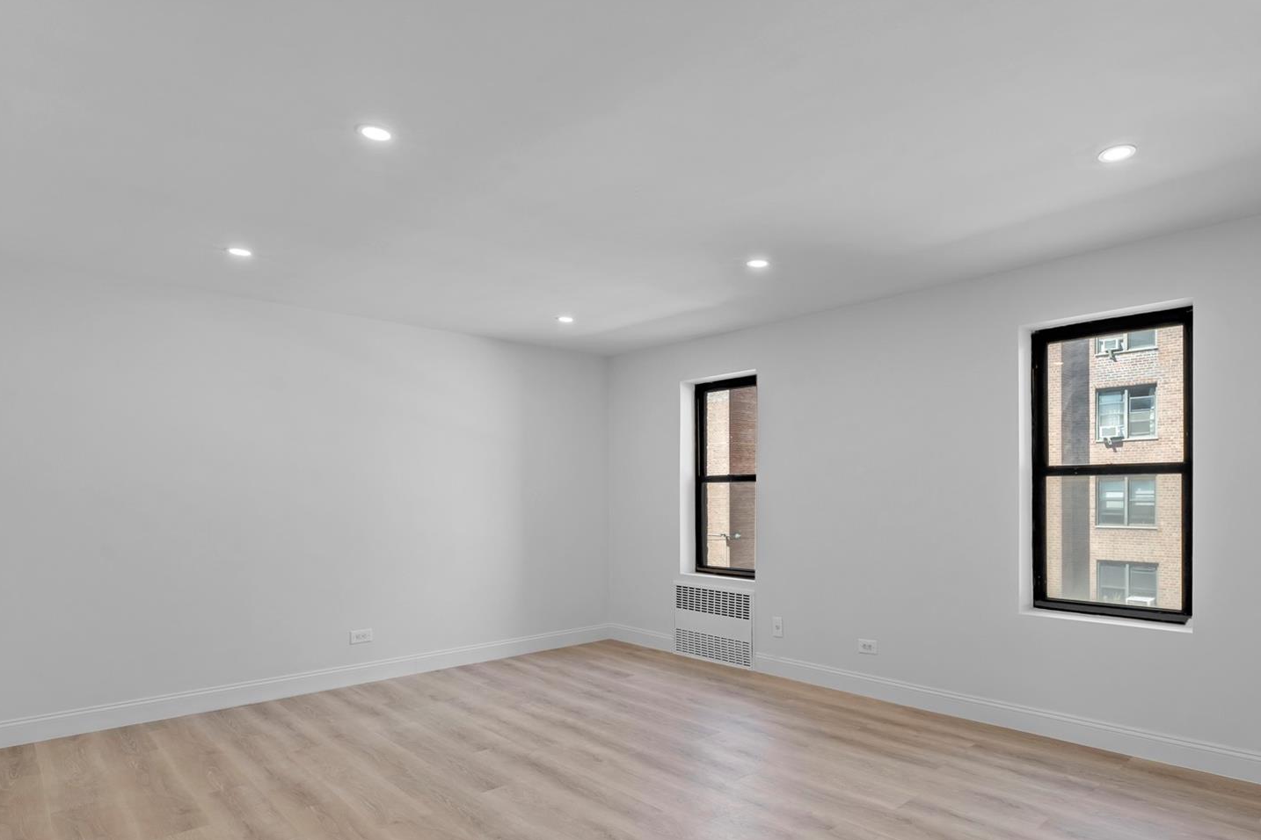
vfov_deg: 61.4
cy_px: 503
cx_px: 726
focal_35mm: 20
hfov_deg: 83.4
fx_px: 701
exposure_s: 1/5
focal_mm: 14
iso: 200
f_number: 10
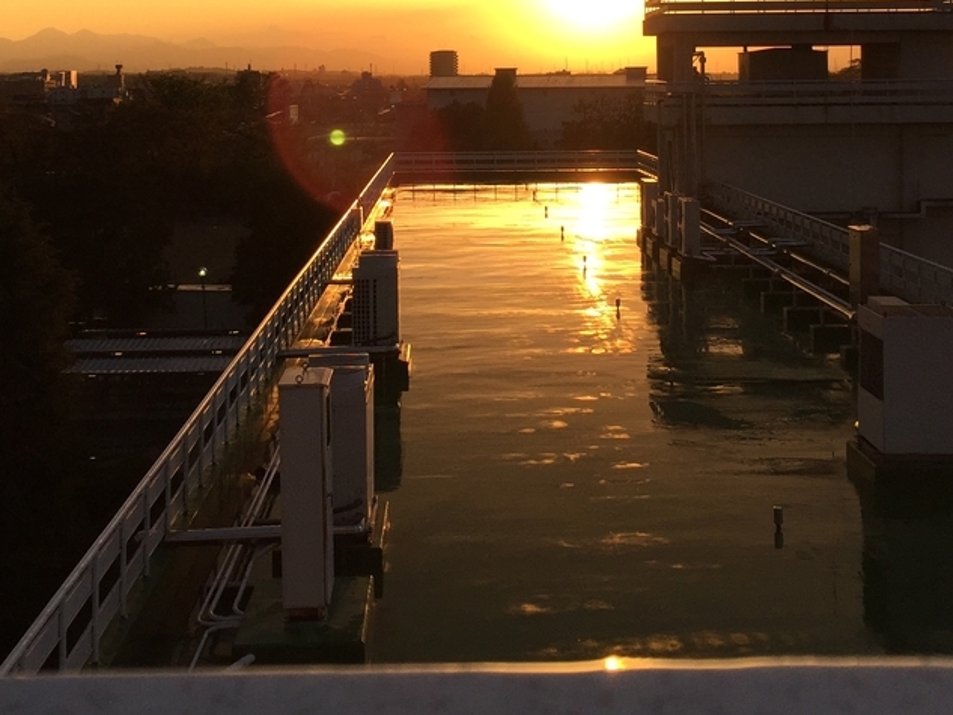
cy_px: 68
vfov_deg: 25.7
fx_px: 1514
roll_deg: -0.5
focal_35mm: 55
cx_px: 491
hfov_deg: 34.9
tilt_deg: +1.1
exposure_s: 1/557
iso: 32
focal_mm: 4.15
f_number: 2.2
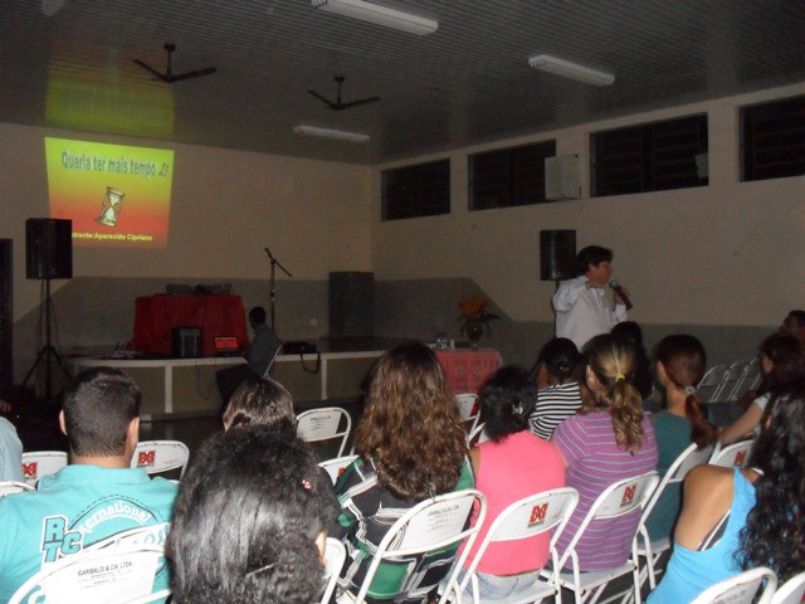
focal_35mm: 35
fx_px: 814
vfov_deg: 40.7
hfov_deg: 52.6
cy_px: 302
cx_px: 402
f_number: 3.2
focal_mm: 6.3
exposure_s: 1/45
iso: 400
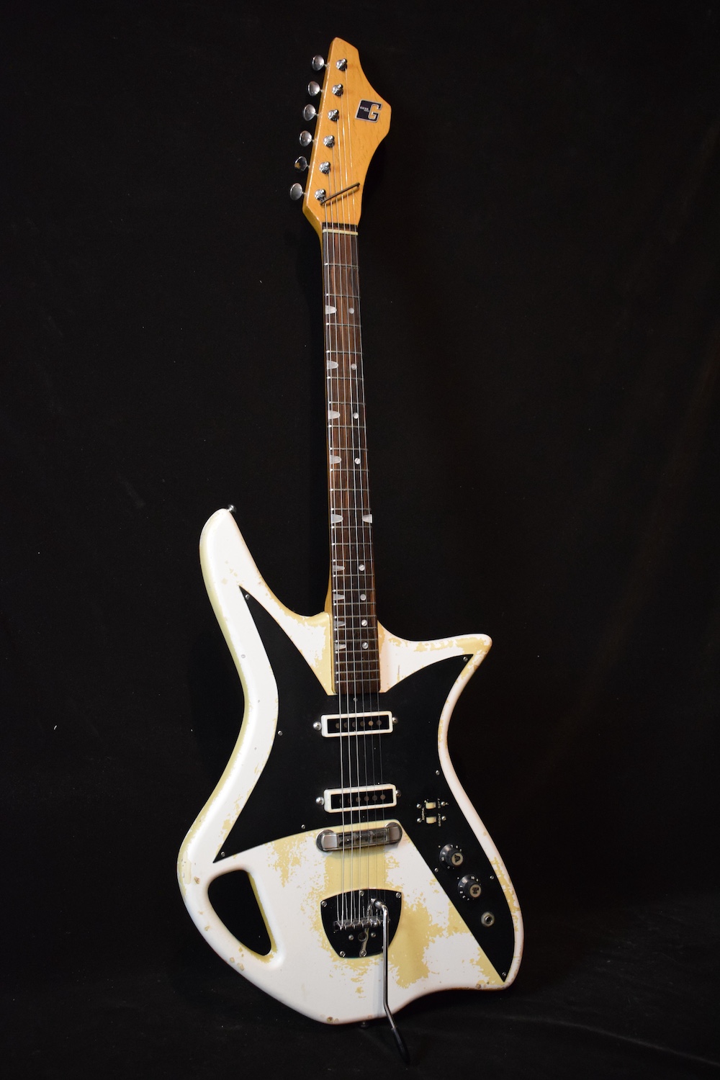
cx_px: 360
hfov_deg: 36.9
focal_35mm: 36
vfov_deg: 53.1
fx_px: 1080
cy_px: 540
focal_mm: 24
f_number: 4
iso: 2800
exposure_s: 1/60
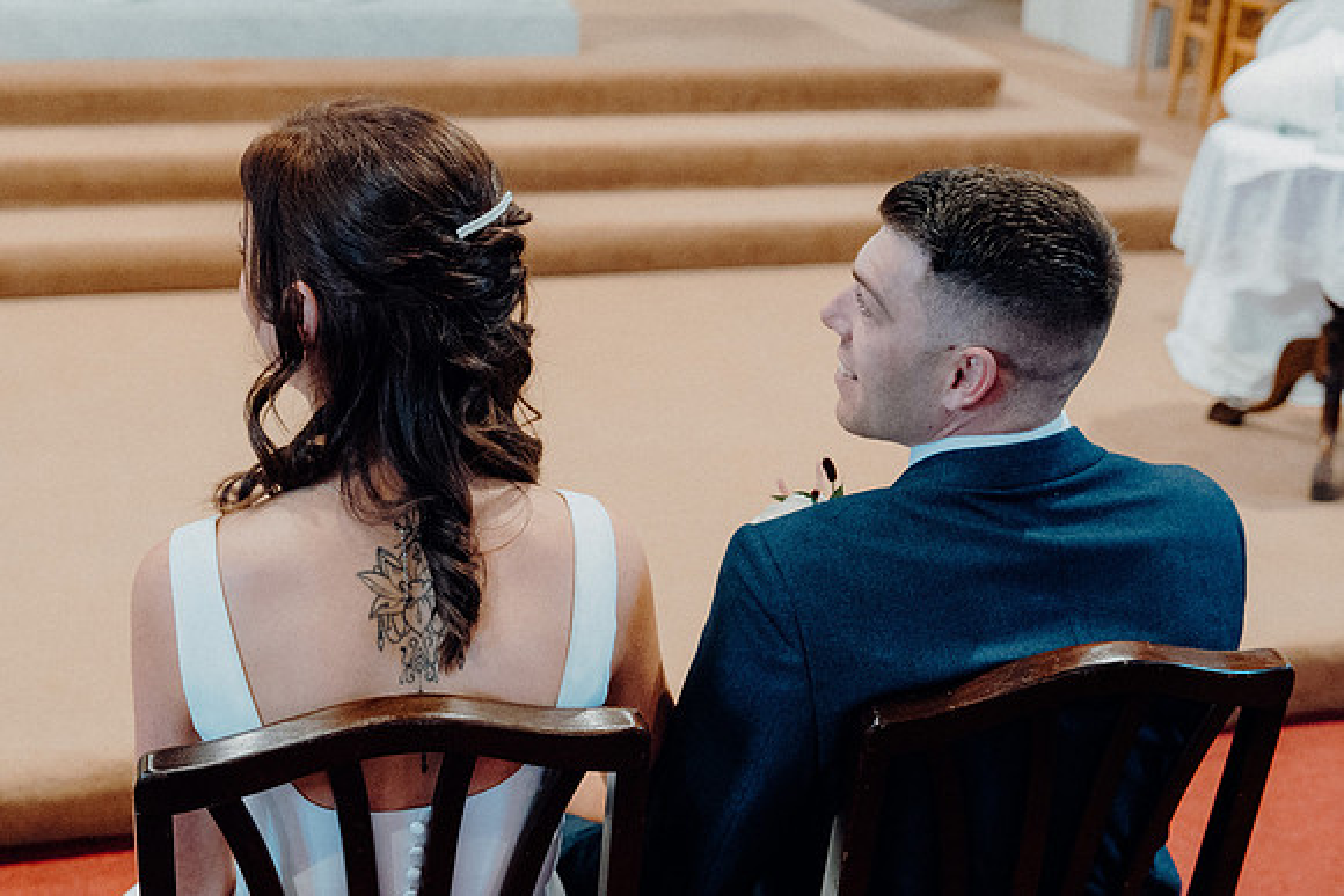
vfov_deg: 23.8
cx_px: 672
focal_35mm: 57
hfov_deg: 35.0
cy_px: 448
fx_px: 2128
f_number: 3.5
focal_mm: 38
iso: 4000
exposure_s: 1/160
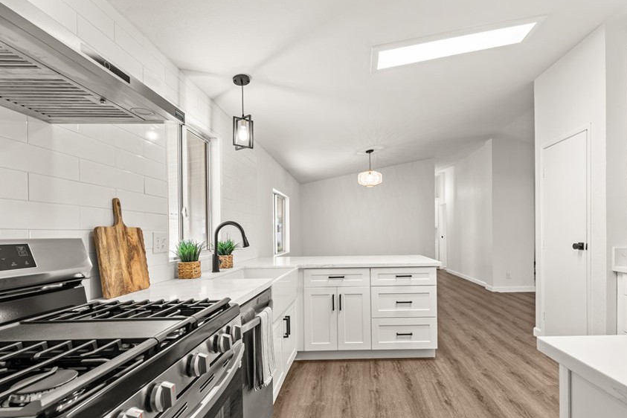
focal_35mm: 17
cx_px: 357
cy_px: 238
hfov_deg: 92.7
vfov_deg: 70.1
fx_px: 296
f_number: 9
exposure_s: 1
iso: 125
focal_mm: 14
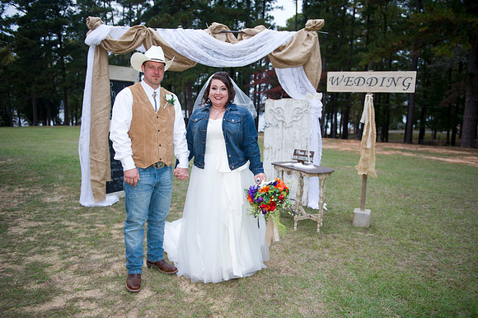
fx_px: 385
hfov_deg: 63.7
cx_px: 239
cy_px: 159
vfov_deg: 44.9
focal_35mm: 29
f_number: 2.8
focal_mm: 29
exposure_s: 1/100
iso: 800
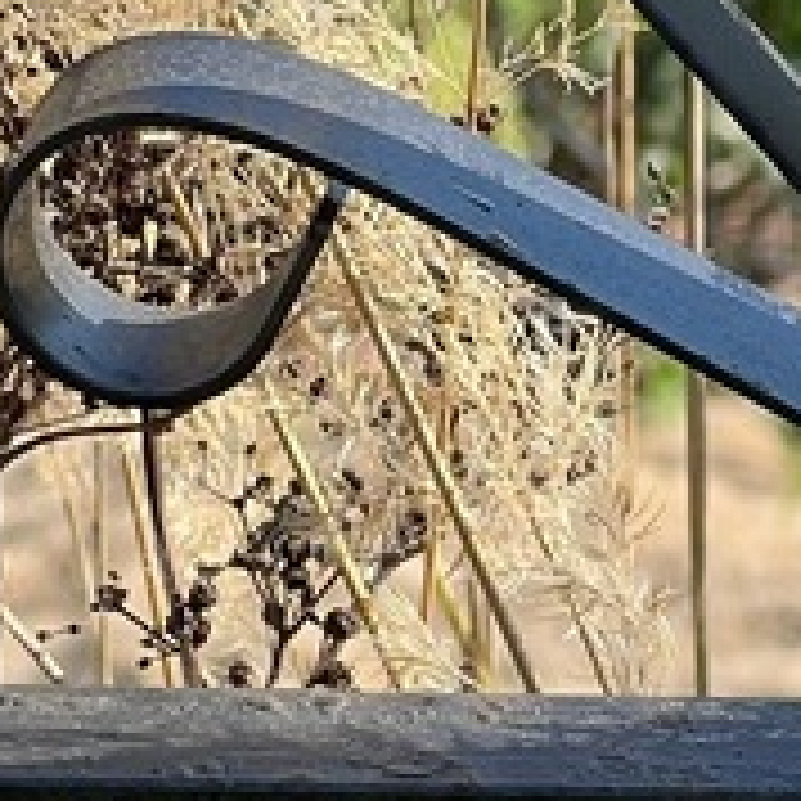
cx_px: 1498
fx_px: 8011
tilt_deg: -21.9
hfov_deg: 5.6
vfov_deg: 5.7
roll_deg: -2.5
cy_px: 958
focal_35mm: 306
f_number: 2.8
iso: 32
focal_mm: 9
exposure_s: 1/232
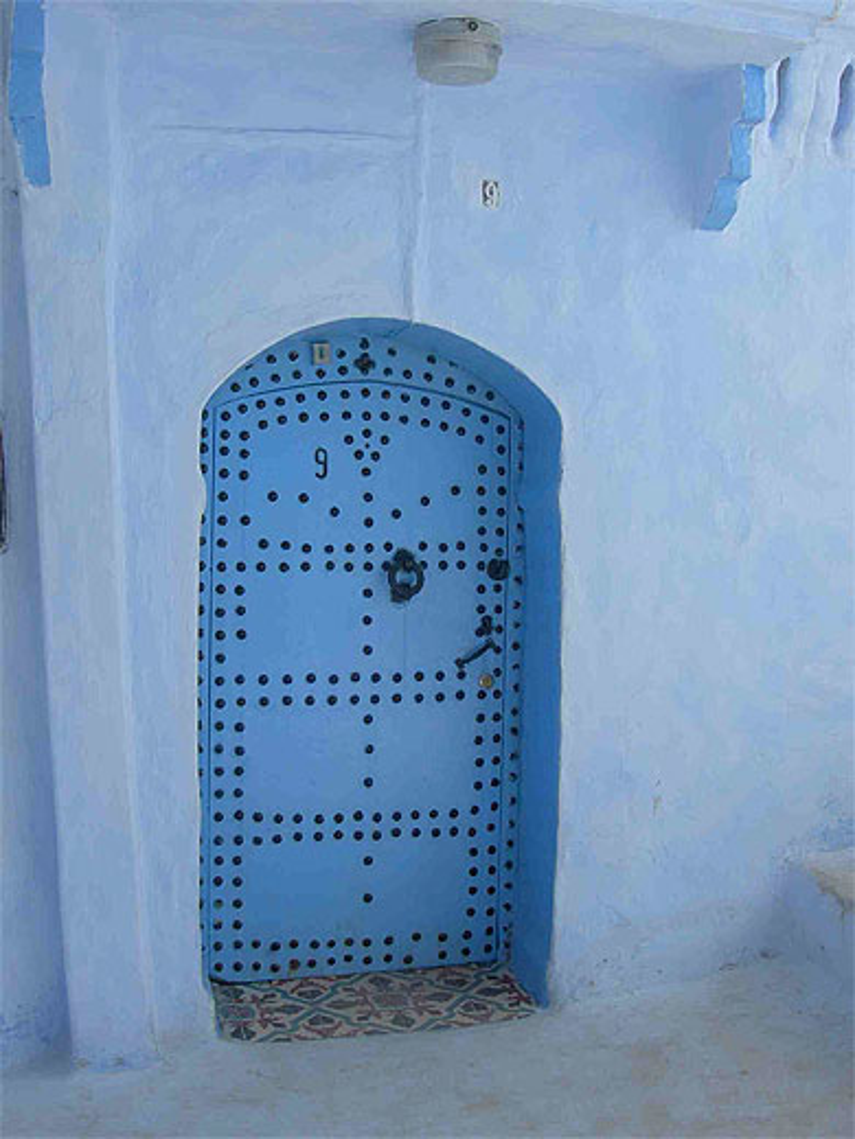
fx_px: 1251
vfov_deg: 49.0
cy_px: 570
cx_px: 428
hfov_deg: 37.7
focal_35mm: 38
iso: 50
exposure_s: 1/250
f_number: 4.8
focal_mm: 7.8
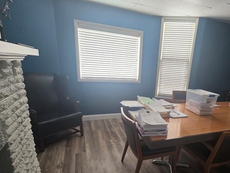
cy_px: 113
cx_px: 144
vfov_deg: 62.1
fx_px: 139
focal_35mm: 21
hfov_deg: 77.6
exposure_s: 1/60
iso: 250
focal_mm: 2.2
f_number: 1.9
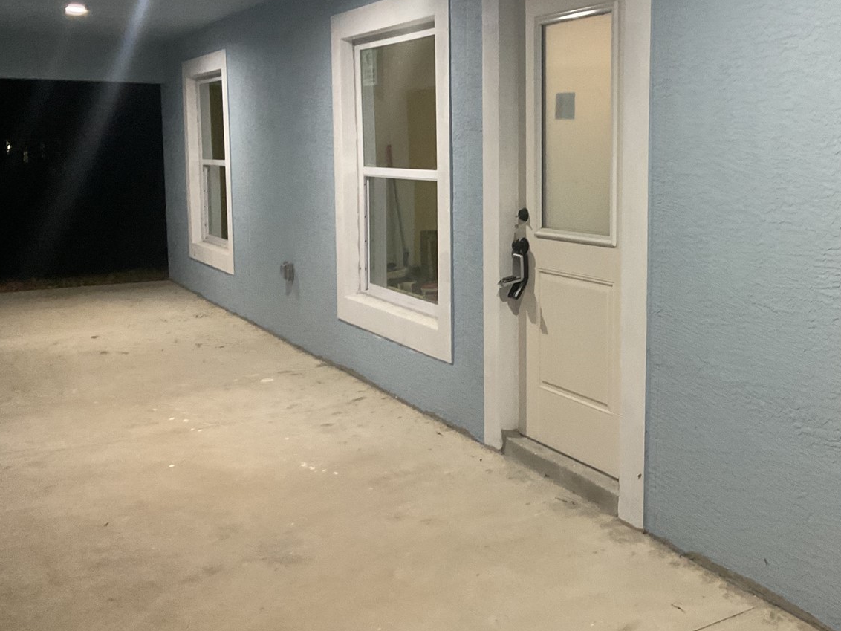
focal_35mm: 41
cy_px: 259
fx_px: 996
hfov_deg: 45.0
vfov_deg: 35.0
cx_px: 565
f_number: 1.8
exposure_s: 1/60
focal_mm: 3
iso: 200
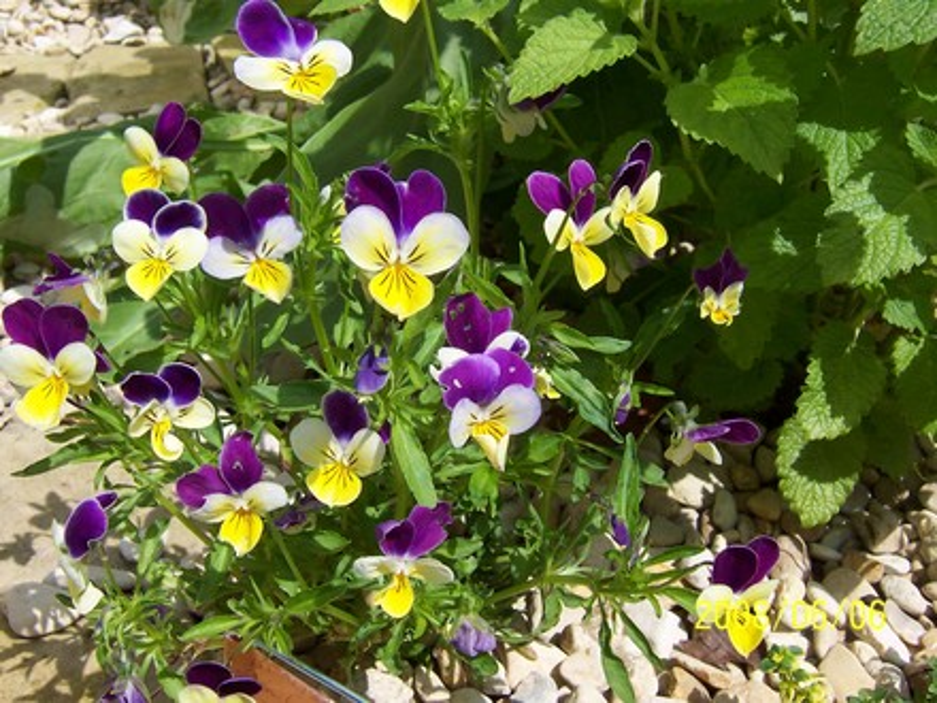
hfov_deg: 51.4
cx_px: 468
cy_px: 352
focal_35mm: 36
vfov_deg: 39.7
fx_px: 974
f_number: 5.6
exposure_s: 1/500
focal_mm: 5.6
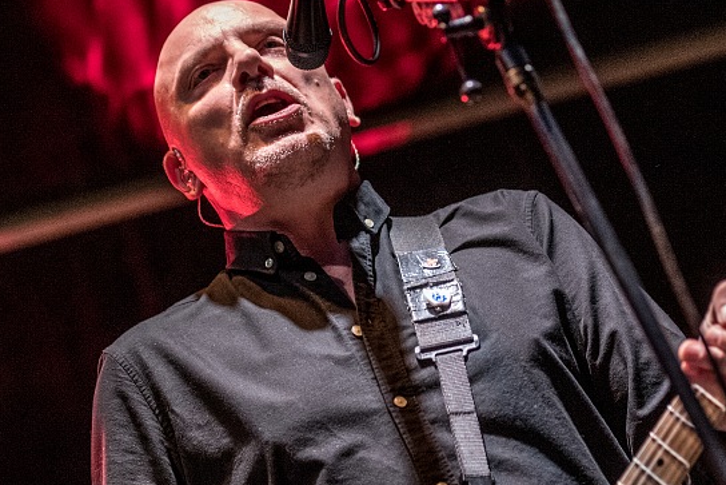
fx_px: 2804
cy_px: 240
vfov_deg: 9.9
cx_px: 459
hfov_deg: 14.7
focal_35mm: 139
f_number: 2.8
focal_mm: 70
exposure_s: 1/100
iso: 4000
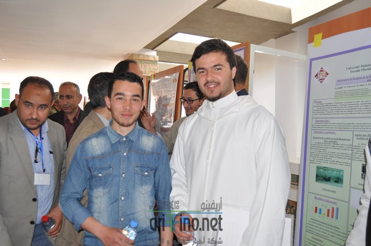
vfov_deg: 43.5
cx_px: 186
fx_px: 309
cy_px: 123
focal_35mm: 30
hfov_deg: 62.0
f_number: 5
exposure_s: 1/200
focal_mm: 20
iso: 200
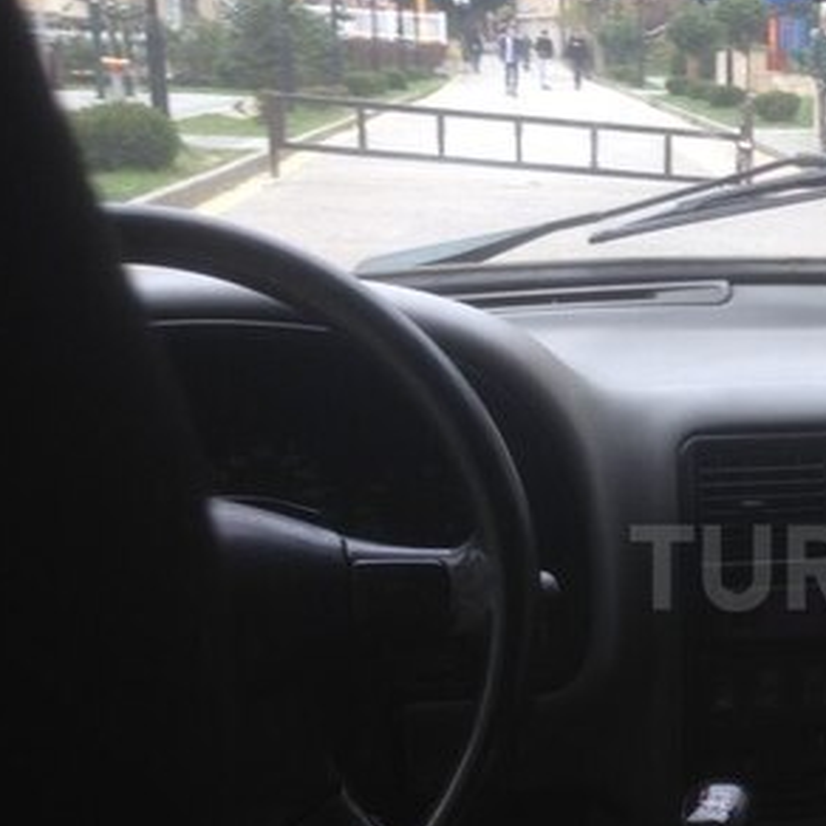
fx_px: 1782
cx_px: 919
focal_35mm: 66
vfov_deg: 25.9
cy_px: 567
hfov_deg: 24.3
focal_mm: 4.12
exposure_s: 1/60
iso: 50
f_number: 2.4
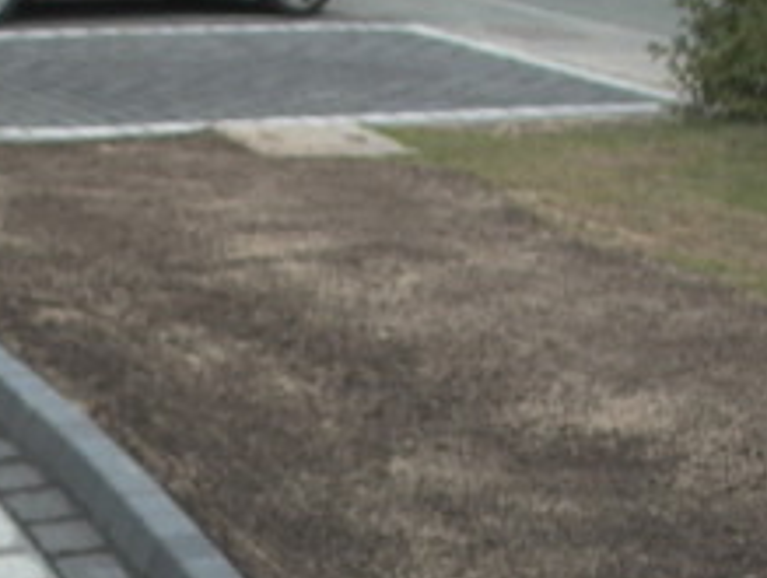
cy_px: 567
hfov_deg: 23.5
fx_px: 1709
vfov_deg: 18.7
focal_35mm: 77
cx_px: -109
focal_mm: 7.13
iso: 100
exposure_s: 1/130
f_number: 4.03
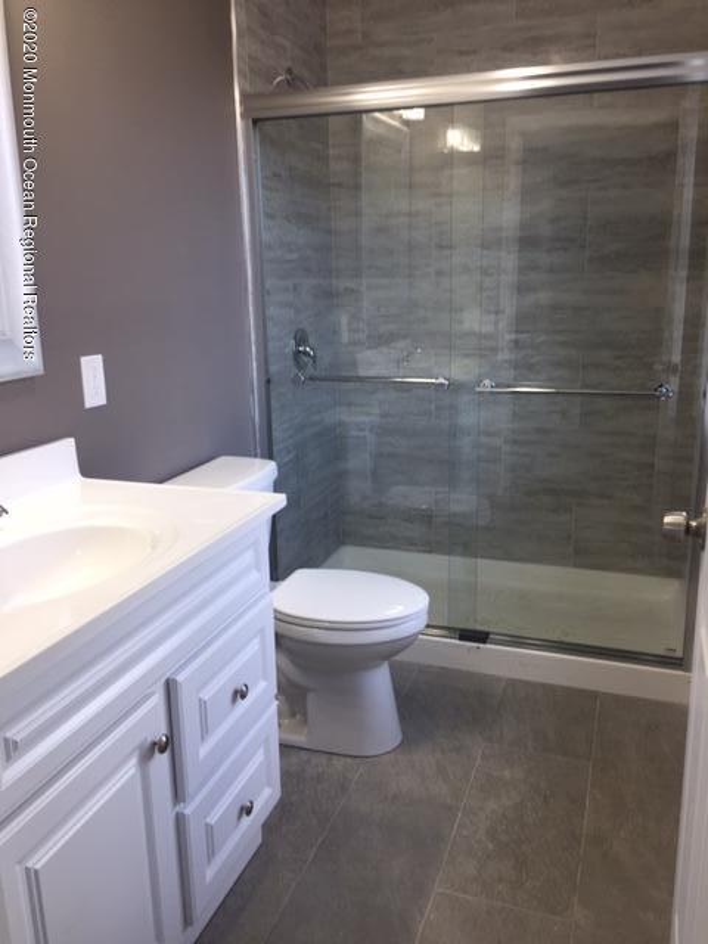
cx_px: 354
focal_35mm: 29
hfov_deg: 48.2
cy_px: 472
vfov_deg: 61.7
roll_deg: +1.9
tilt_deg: -14.7
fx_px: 791
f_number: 2.2
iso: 32
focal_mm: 4.15
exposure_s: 1/60
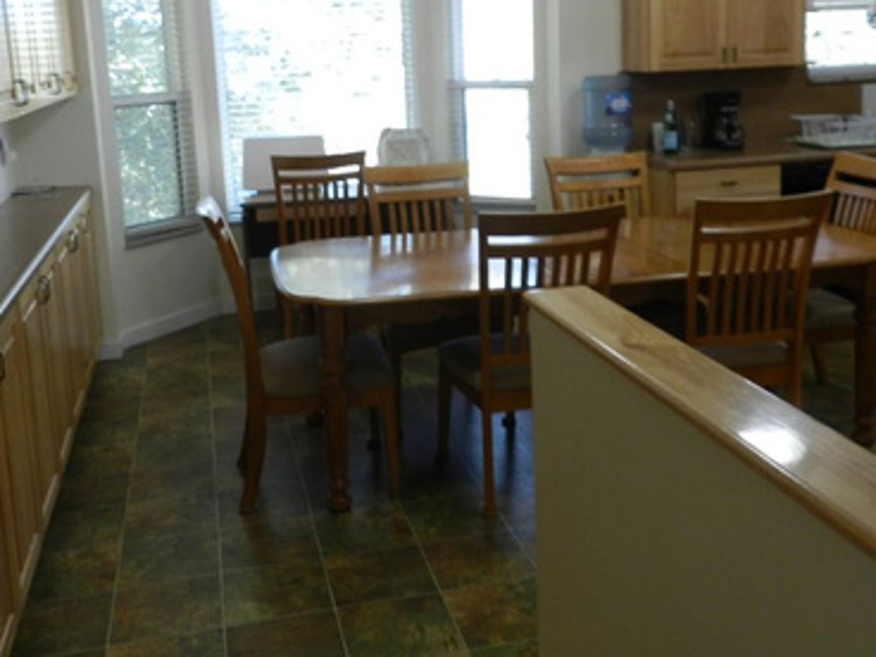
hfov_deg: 46.8
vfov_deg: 35.7
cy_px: 231
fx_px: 1012
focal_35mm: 40
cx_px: 452
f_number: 3.4
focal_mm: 4
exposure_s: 1/40
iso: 160
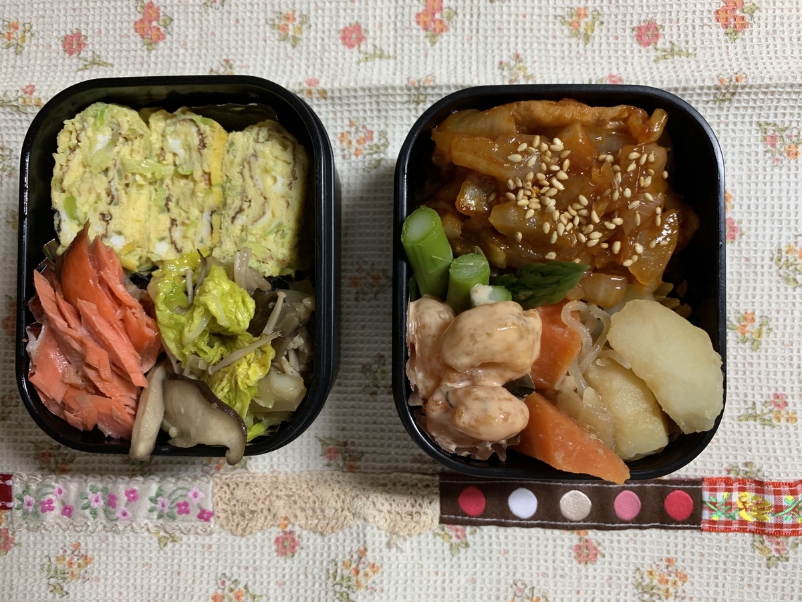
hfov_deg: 67.3
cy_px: 301
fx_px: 602
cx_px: 401
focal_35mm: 26
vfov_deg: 53.1
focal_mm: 4.25
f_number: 1.8
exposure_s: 1/50
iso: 250
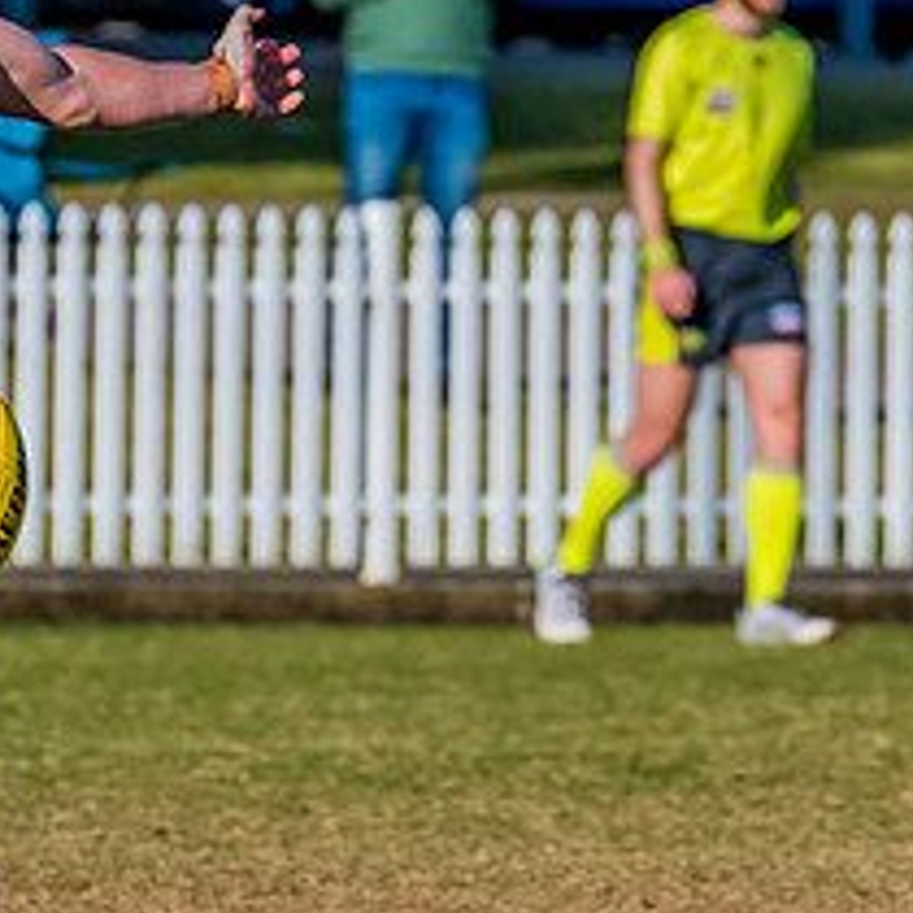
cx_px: -15
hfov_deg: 1.3
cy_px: 308
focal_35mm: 1342
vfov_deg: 1.3
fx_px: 40045
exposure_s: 1/1600
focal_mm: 420
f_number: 13
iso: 800
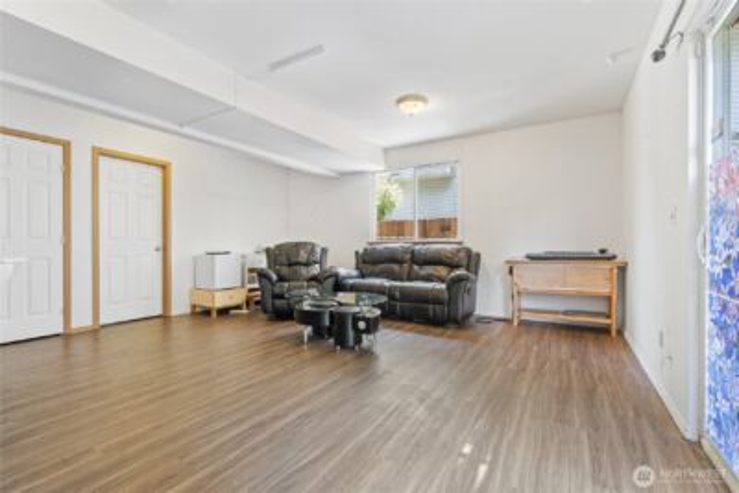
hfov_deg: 96.7
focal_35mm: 16
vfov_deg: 73.8
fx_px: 329
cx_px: 370
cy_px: 246
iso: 100
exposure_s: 4
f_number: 10
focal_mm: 16
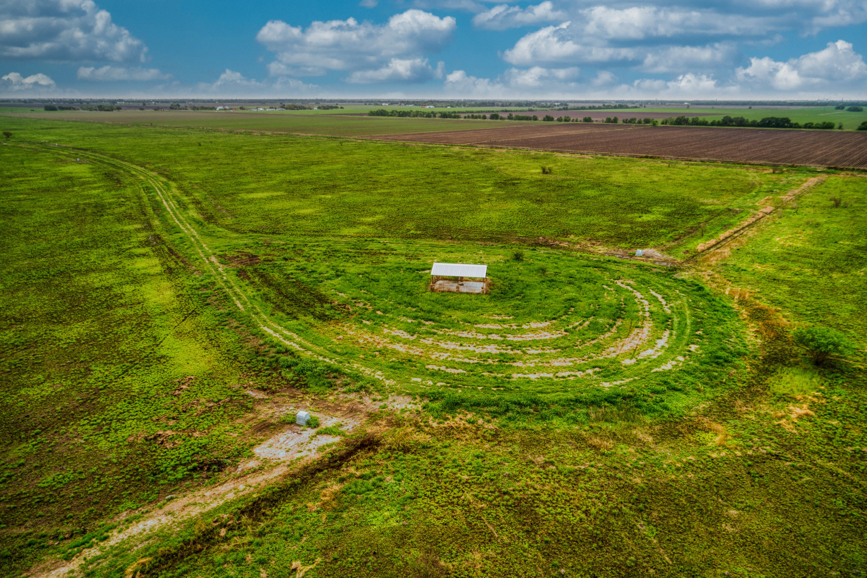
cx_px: 434
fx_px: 578
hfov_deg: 73.8
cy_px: 289
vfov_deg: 53.1
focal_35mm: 24
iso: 100
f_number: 3.5
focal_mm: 8.8
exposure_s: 1/100
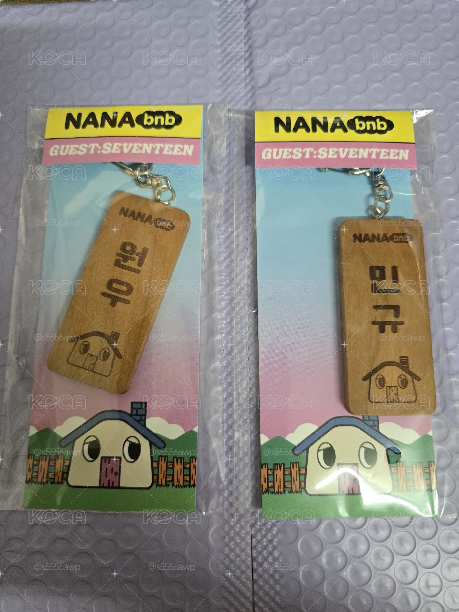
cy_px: 306
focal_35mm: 23
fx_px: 407
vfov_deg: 73.9
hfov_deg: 58.9
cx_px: 230
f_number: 1.7
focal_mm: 6.3
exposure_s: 1/120
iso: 1000
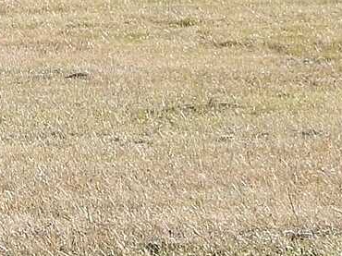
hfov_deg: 3.1
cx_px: -372
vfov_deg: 2.3
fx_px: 6250
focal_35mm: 633
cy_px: -91
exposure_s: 1/250
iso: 125
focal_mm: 20.9
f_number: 5.6
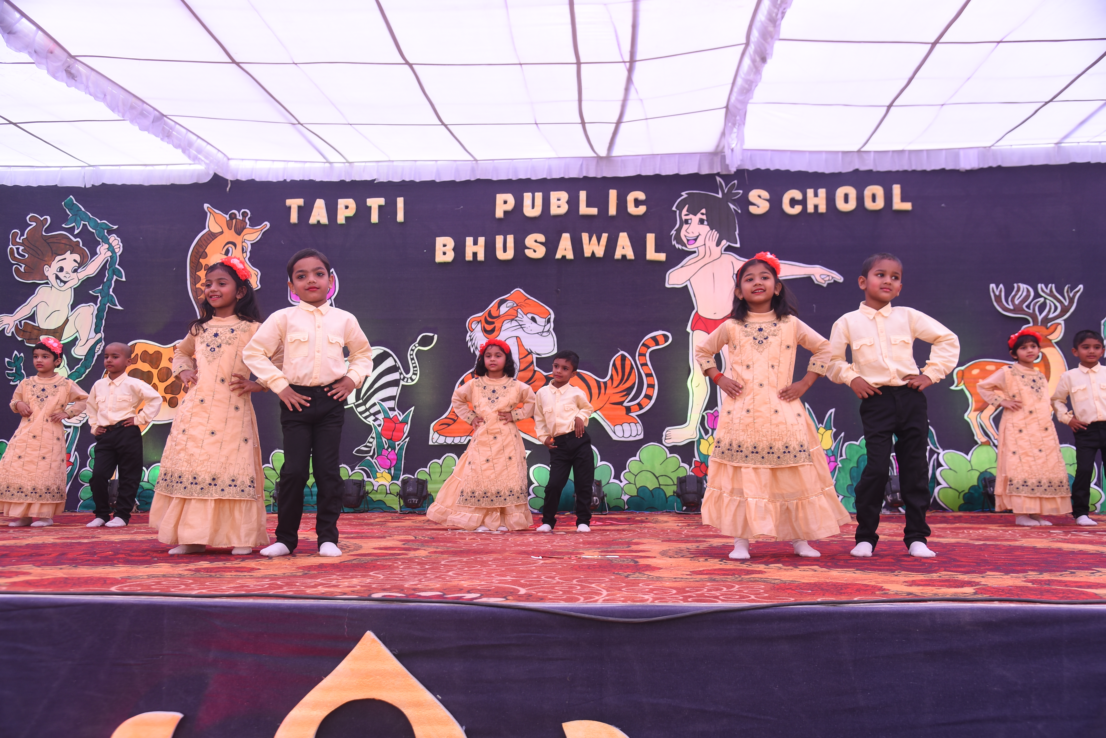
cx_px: 553
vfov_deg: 43.6
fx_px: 922
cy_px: 369
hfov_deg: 61.9
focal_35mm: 30
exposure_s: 1/160
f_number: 5
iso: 200
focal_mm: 30
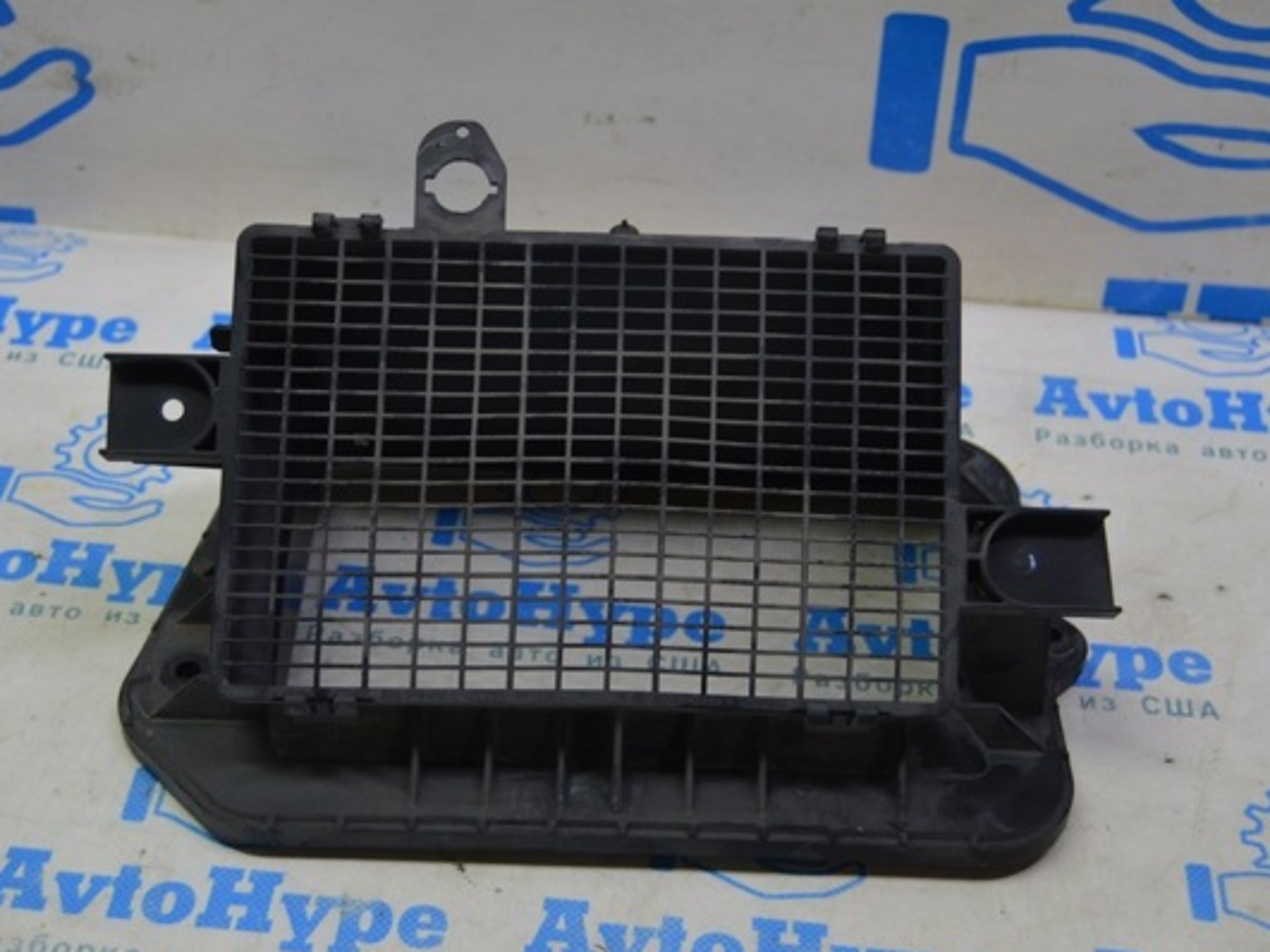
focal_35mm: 59
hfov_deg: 32.7
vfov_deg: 24.8
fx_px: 2164
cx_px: 593
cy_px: 487
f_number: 4.5
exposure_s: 1/60
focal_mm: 34
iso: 560
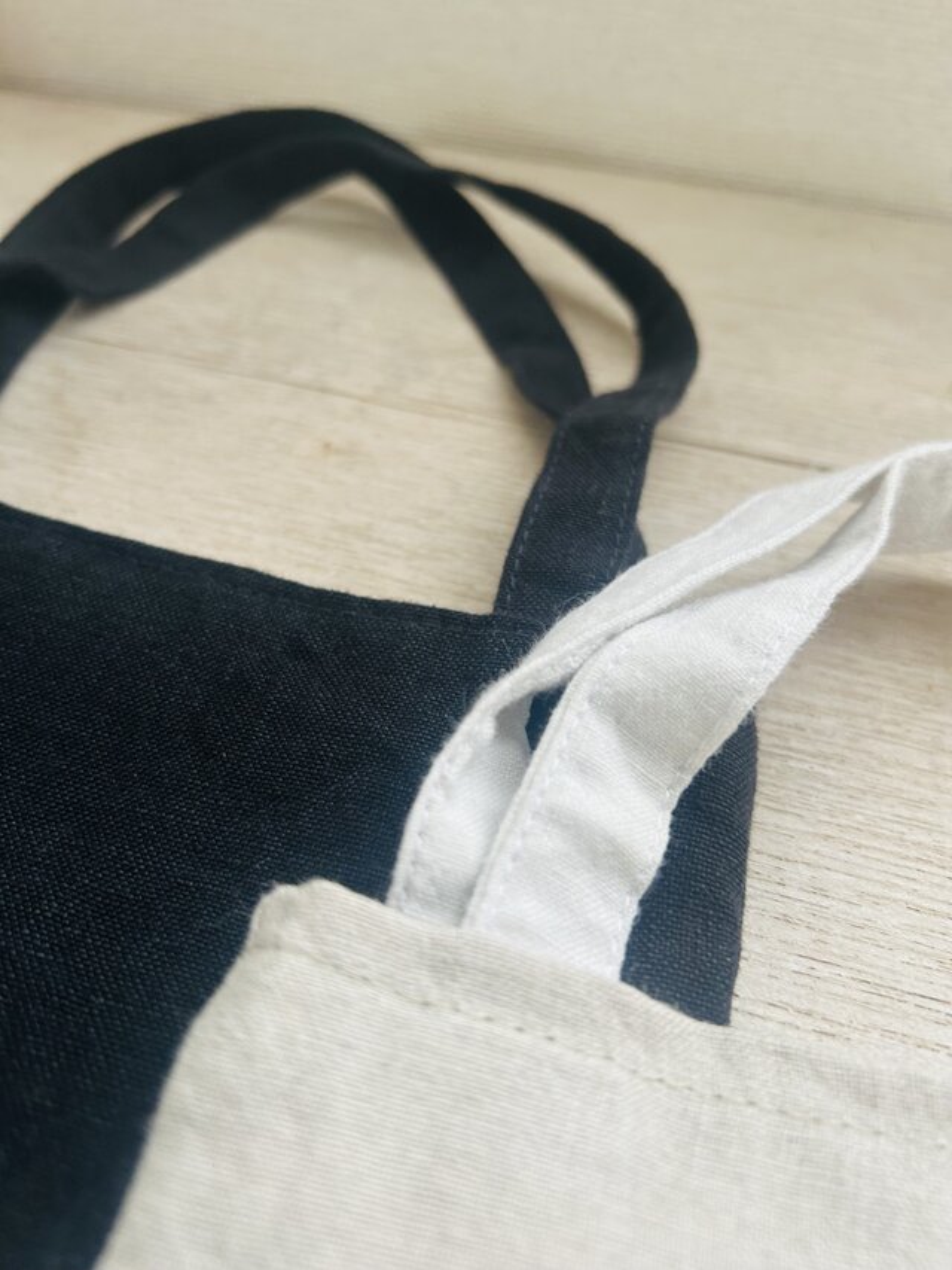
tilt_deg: -45.6
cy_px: 635
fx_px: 953
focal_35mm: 26
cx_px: 476
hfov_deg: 53.1
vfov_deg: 67.3
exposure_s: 1/60
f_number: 1.5
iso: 160
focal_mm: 5.7
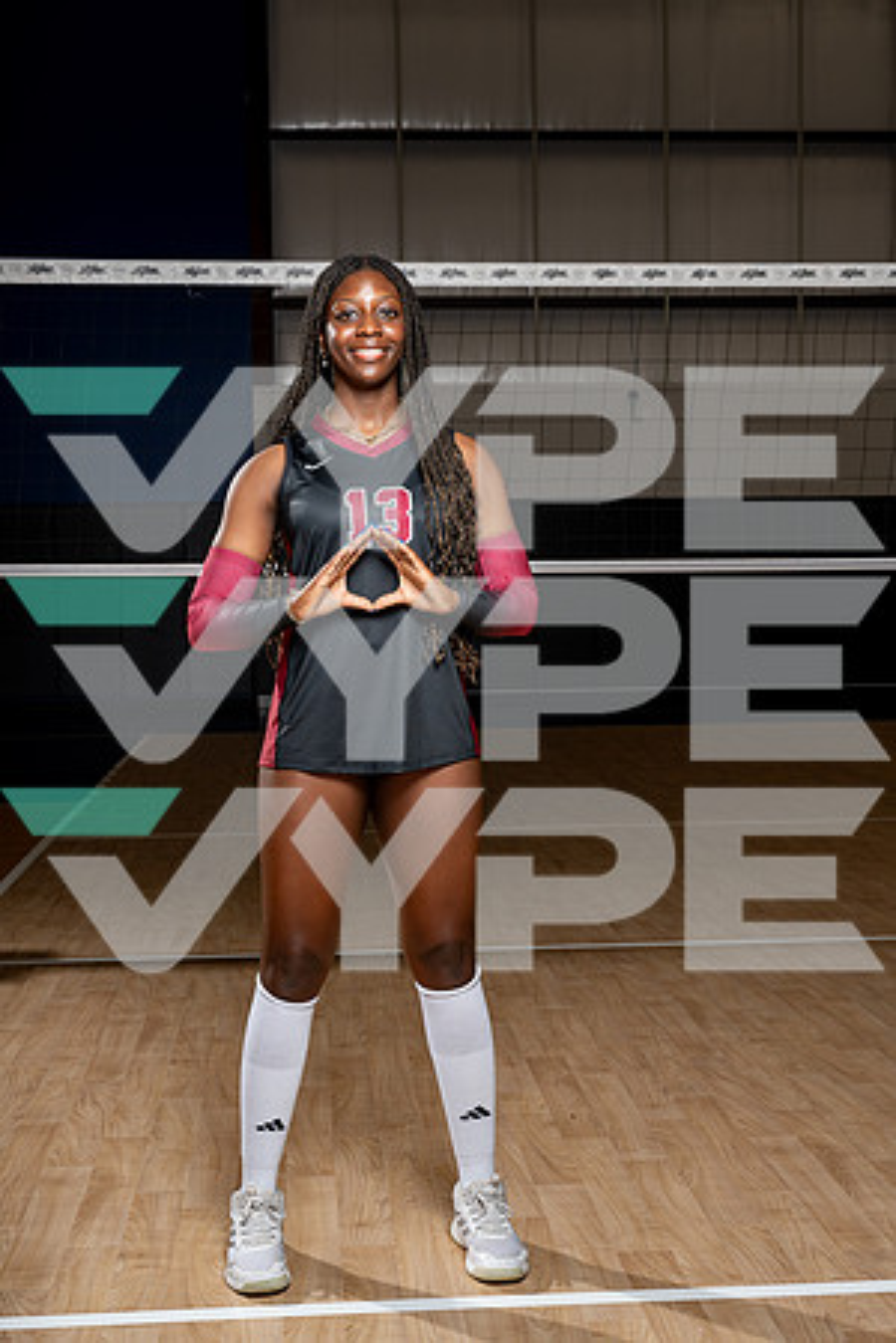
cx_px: 448
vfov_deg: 40.3
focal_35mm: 49
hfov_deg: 27.5
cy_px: 672
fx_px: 1829
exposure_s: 1/250
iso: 100
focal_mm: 49
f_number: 8
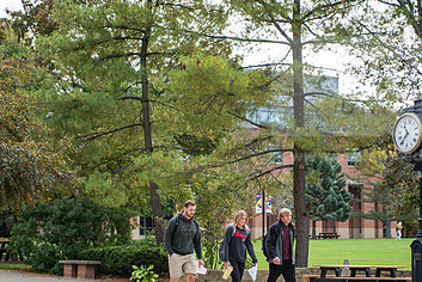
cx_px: 236
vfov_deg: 11.9
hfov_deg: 17.8
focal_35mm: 115
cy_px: 181
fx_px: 1349
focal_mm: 70
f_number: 2.8
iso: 64
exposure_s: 1/200
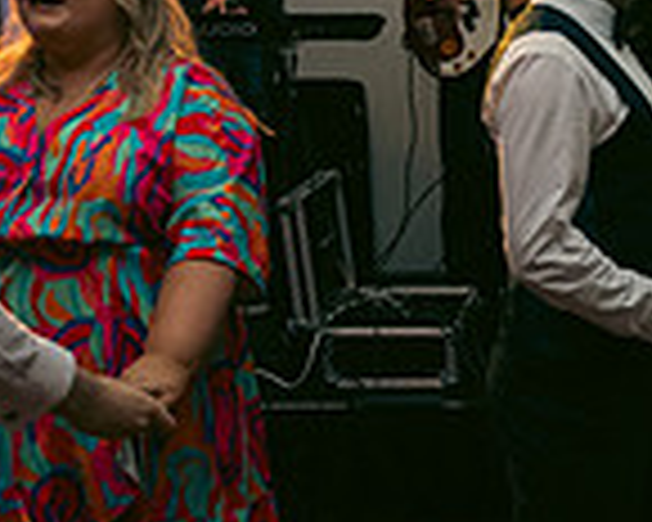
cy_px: 223
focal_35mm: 90
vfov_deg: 17.1
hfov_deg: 19.8
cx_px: 809
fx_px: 1737
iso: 800
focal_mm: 24
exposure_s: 1/160
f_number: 3.5
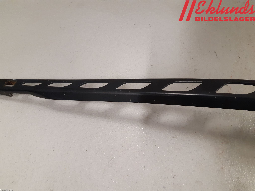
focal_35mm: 26
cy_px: 96
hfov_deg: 67.3
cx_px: 128
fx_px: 192
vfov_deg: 53.1
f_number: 1.7
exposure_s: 1/50
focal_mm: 3.93
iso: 200
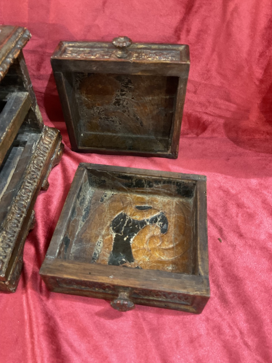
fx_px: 304
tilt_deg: -50.0
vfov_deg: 61.7
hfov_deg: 48.2
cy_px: 182
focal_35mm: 29
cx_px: 136
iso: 500
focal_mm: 3
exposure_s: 1/25
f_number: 1.8
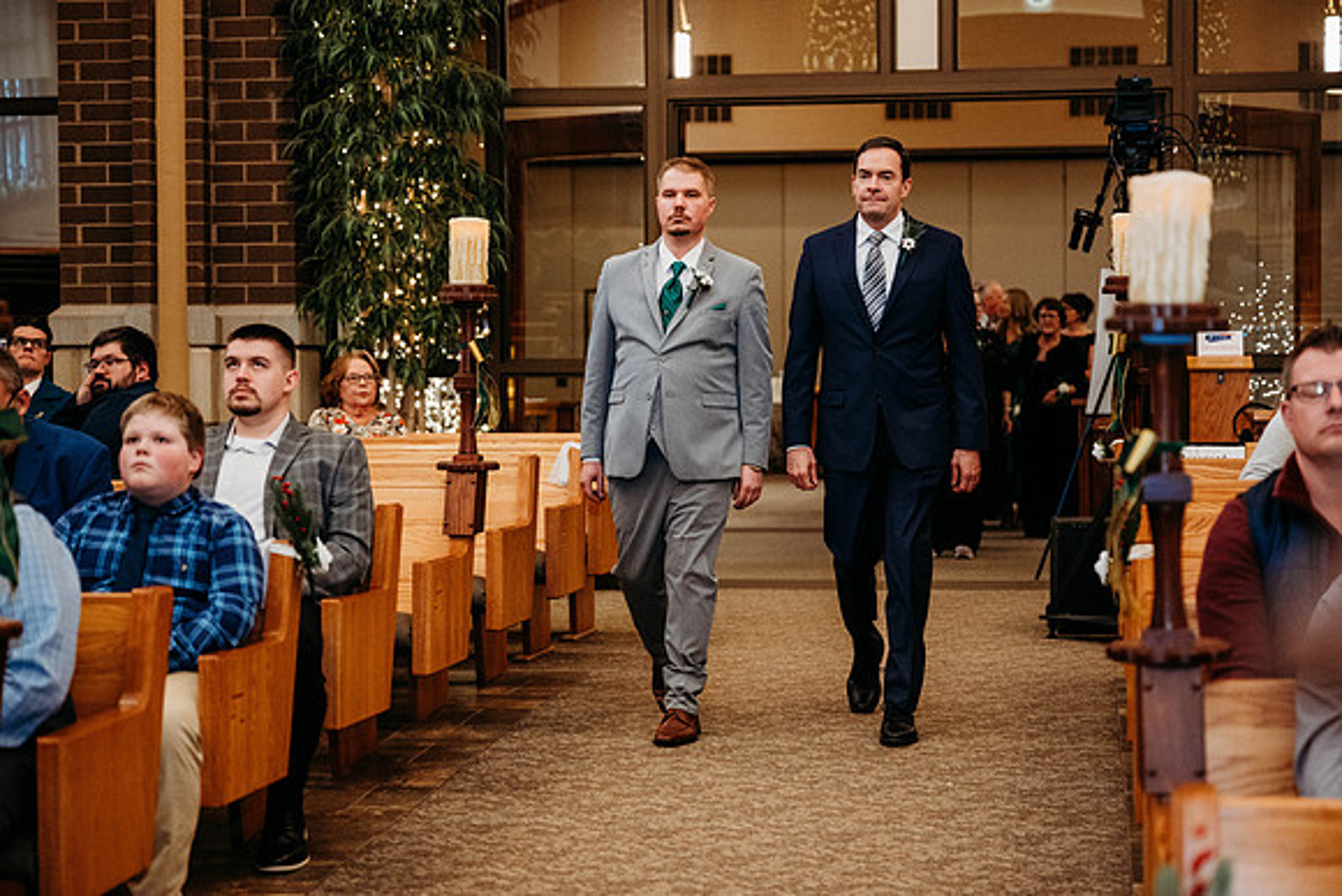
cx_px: 671
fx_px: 2721
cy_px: 448
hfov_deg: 27.7
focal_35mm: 73
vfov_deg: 18.7
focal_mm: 70
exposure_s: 1/200
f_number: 2.8
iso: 2000
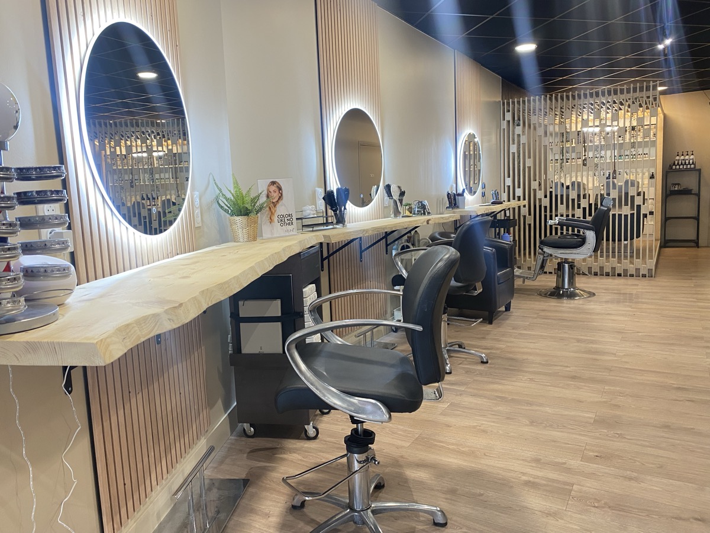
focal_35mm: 26
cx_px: 355
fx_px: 533
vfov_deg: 53.1
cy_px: 266
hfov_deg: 67.3
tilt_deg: -8.1
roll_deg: +2.4
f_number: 1.8
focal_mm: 4.25
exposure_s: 1/50
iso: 100
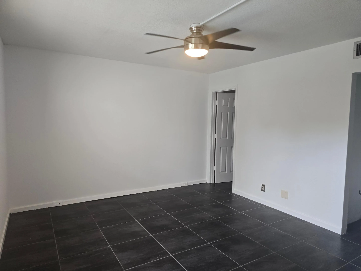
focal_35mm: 23
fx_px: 240
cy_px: 136
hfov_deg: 73.9
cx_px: 180
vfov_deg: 58.9
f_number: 1.7
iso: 400
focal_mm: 6.3
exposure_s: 1/120
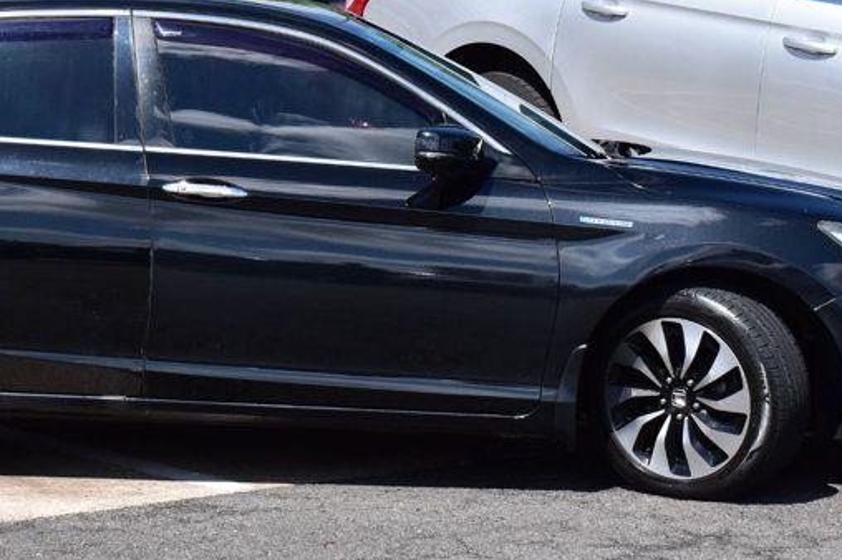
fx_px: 2828
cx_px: 186
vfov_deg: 11.3
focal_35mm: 121
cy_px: 177
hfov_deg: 16.8
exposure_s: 1/500
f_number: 11
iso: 400
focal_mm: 40
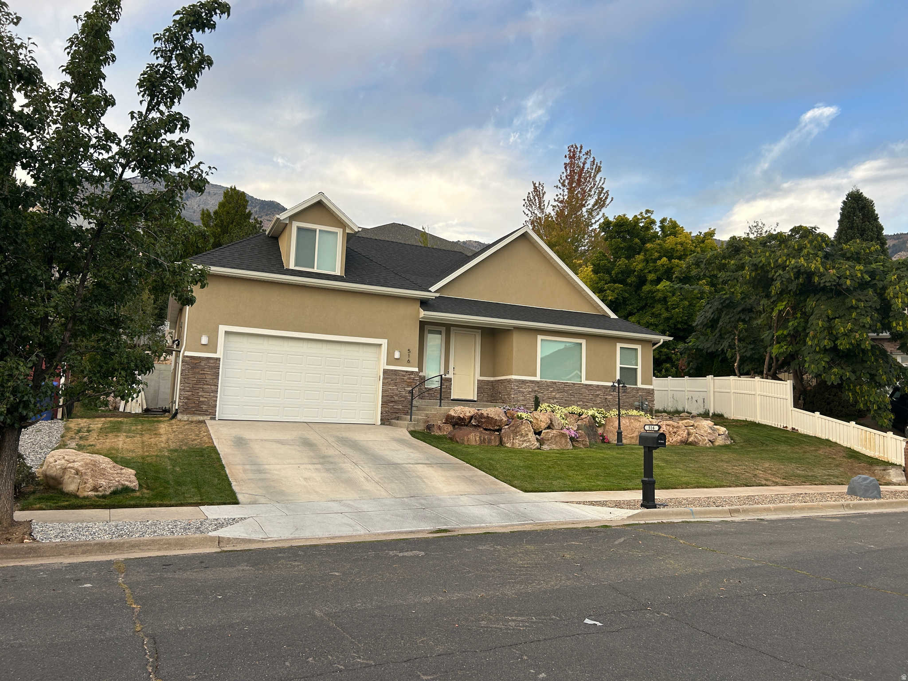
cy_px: 340
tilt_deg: +8.2
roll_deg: -1.8
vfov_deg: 53.1
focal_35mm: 26
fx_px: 682
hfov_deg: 67.3
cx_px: 454
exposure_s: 1/490
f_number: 1.5
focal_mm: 5.7
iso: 50
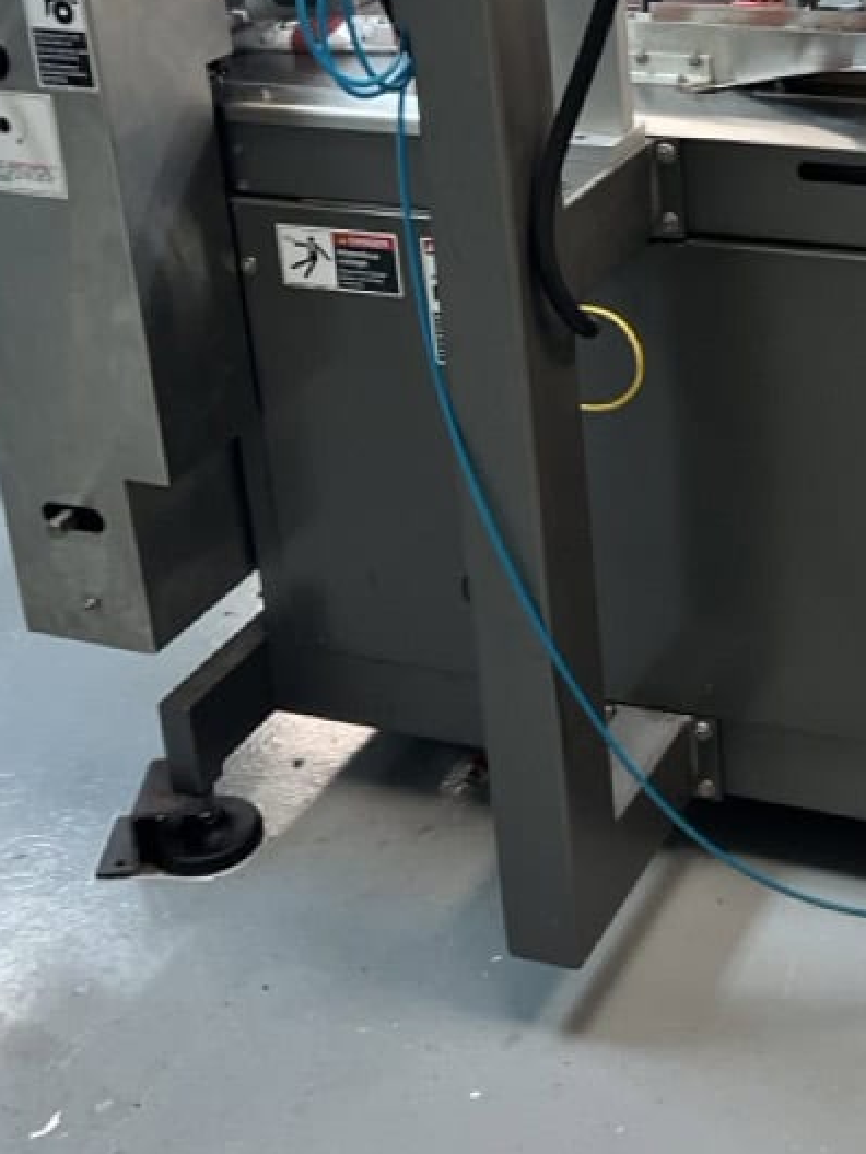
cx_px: 820
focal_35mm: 63
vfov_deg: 30.0
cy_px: 229
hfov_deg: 22.6
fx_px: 2101
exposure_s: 1/120
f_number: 1.5
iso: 125
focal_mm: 5.7
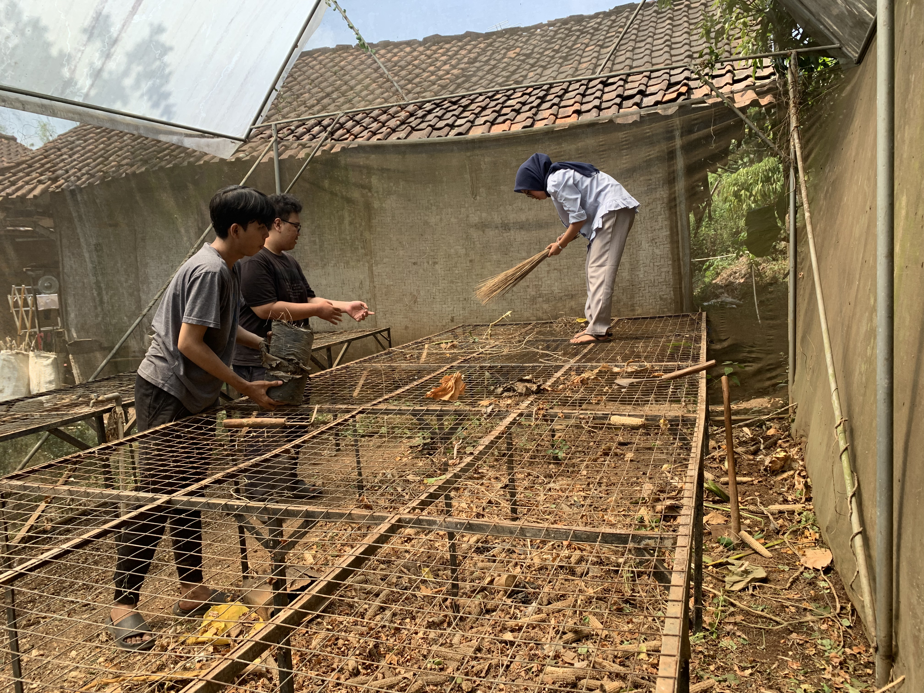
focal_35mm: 26
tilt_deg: -4.3
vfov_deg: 53.1
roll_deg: +2.8
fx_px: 694
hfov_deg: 67.3
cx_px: 462
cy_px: 346
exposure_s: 1/433
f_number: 1.8
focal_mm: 4.25
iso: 25
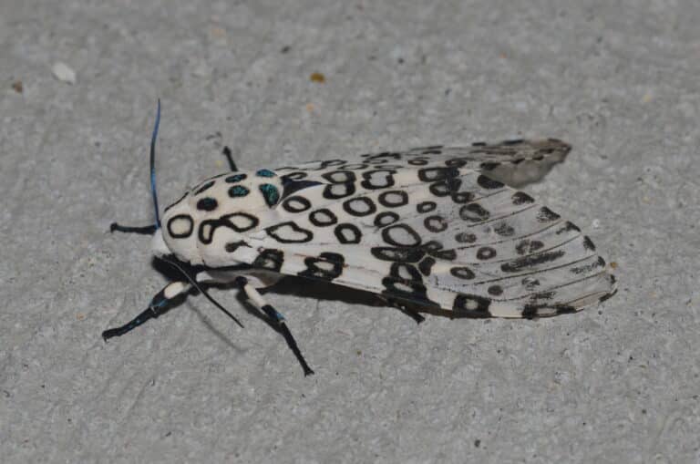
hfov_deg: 13.1
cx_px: 350
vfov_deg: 8.7
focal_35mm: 158
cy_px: 232
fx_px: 3057
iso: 200
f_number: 22
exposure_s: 1/200
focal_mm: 105
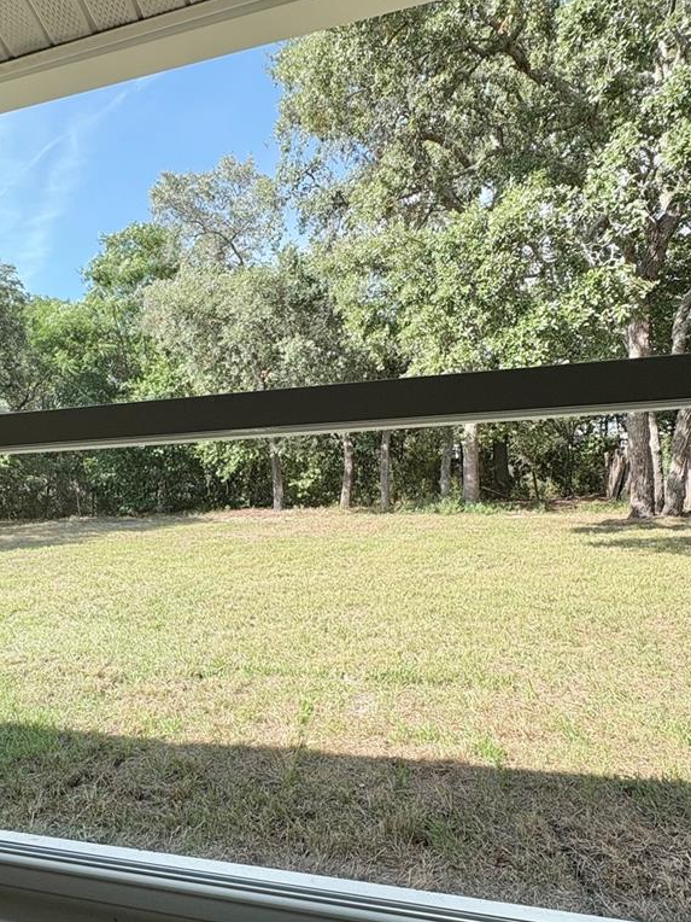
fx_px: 586
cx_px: 254
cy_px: 527
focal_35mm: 22
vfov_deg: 75.9
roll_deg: +2.7
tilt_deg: -4.8
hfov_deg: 60.2
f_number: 2.2
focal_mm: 2.22
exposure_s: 1/428
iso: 40
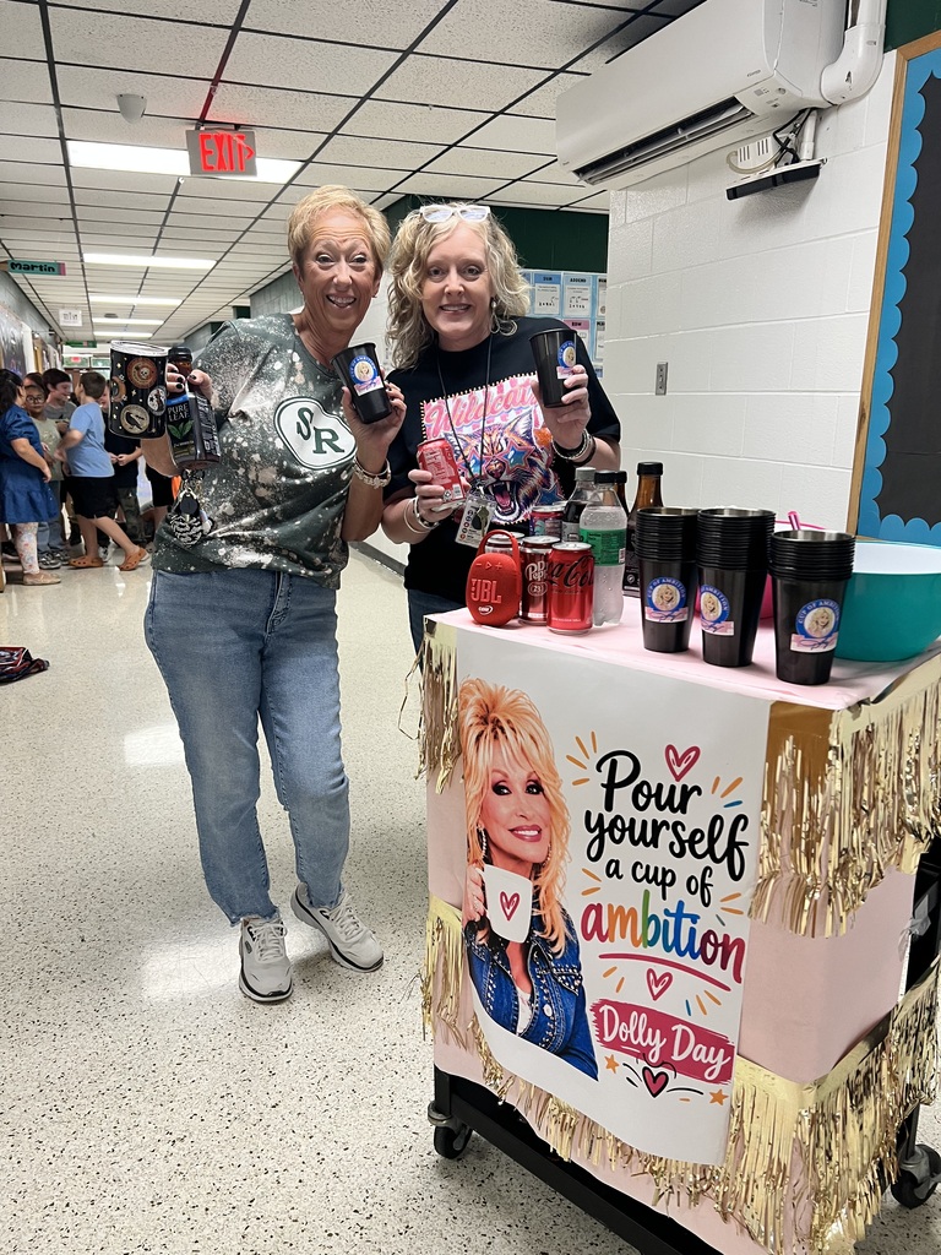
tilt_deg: -13.3
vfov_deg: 67.3
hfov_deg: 53.1
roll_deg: -0.2
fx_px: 942
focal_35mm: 26
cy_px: 628
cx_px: 470
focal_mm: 5.7
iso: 125
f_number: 1.5
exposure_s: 1/60
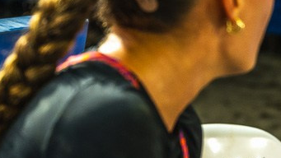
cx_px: 392
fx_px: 1640
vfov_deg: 5.5
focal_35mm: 220
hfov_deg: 9.6
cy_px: 191
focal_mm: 56
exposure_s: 1/640
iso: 800
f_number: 3.2
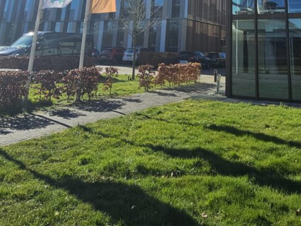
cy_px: -50
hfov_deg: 52.6
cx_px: 207
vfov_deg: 33.4
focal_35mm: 34
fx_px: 296
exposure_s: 1/3092
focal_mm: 2.2
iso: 50
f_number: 2.2
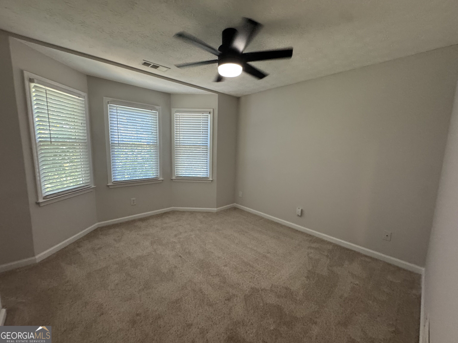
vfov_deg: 85.7
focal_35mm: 14
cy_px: 172
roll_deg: -3.3
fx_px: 185
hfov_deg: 102.1
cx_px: 229
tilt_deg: -9.1
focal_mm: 2.22
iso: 320
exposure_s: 1/60
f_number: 2.2
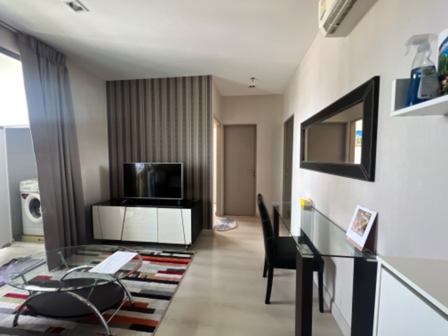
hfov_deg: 106.2
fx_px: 168
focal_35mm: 13
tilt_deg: -2.7
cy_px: 168
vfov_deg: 89.9
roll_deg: +0.0
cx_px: 224
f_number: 1.8
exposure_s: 1/50
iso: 160
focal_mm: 1.57
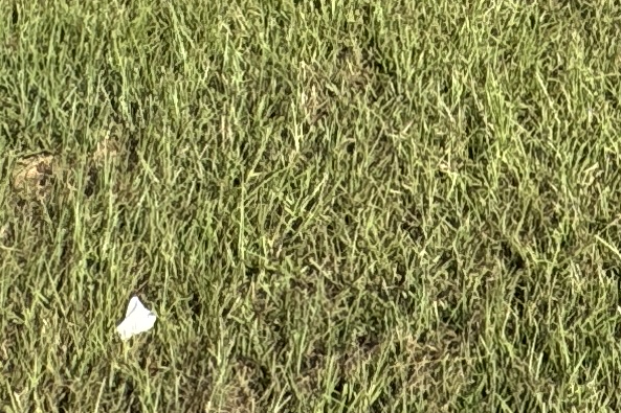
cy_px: -987
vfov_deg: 9.3
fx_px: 1707
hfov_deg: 20.0
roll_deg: -2.3
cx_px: 619
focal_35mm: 99
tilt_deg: -1.9
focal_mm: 2.22
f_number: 2.2
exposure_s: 1/1600
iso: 50
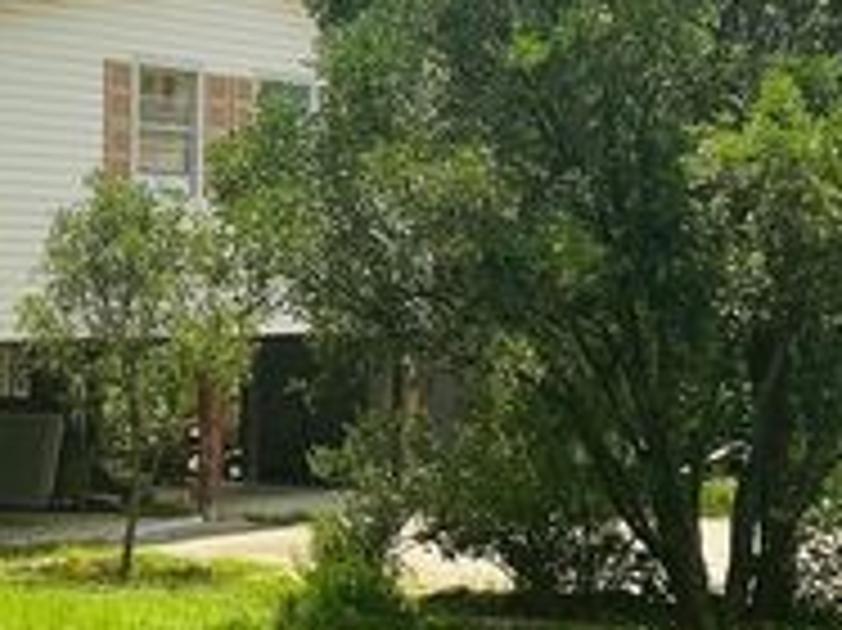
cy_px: 250
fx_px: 1823
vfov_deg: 19.6
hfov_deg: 25.6
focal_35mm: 75
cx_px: 185
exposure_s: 1/2058
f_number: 1.8
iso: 25
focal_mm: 3
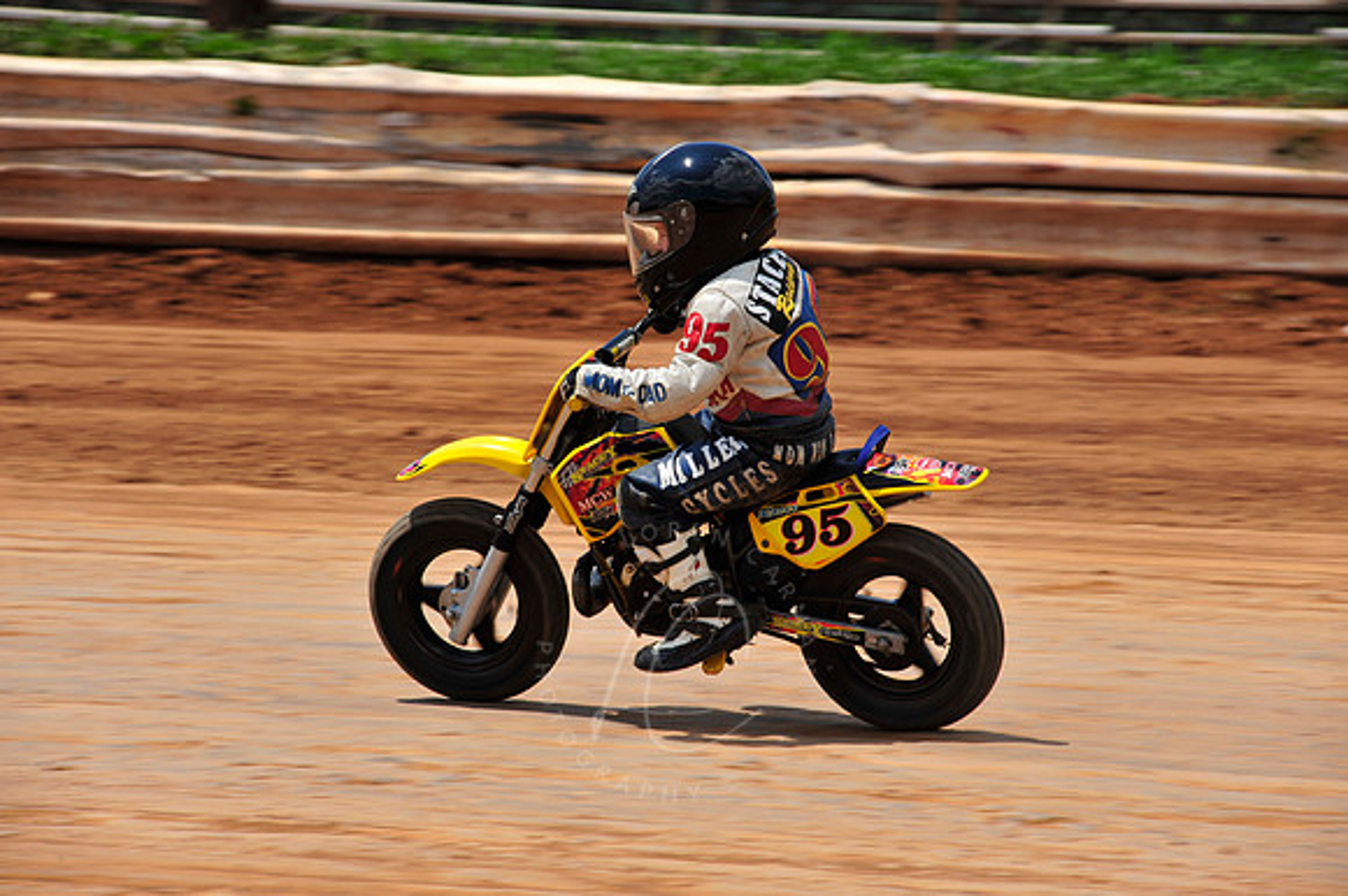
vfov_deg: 6.9
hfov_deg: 10.3
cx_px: 674
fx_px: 7484
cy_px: 448
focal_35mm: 200
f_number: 11
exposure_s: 1/400
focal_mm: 200
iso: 200
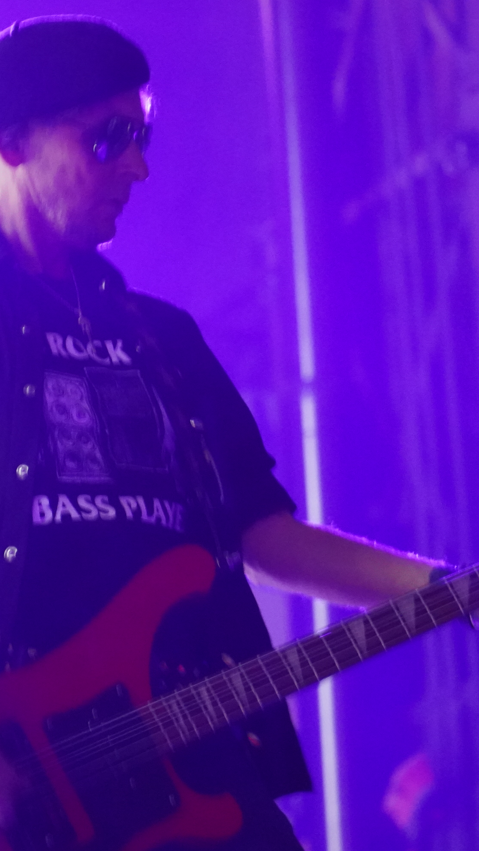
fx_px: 3748
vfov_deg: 13.0
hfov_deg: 7.3
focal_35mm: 166
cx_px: 310
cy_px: 427
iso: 12800
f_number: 4
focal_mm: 105
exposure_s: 1/25
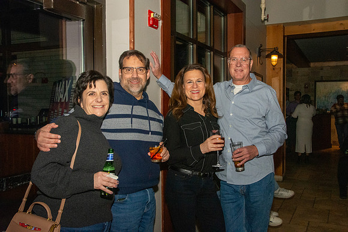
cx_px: 174
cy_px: 116
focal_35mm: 36
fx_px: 348
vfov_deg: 36.9
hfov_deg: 53.1
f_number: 14
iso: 4000
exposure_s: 1/250
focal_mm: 24
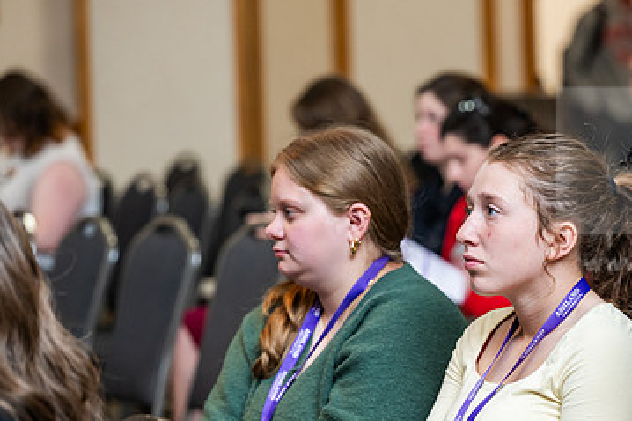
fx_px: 3264
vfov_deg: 7.4
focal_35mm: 186
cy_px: 300
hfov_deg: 11.0
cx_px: 503
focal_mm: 115
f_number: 3.5
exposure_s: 1/160
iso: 1000
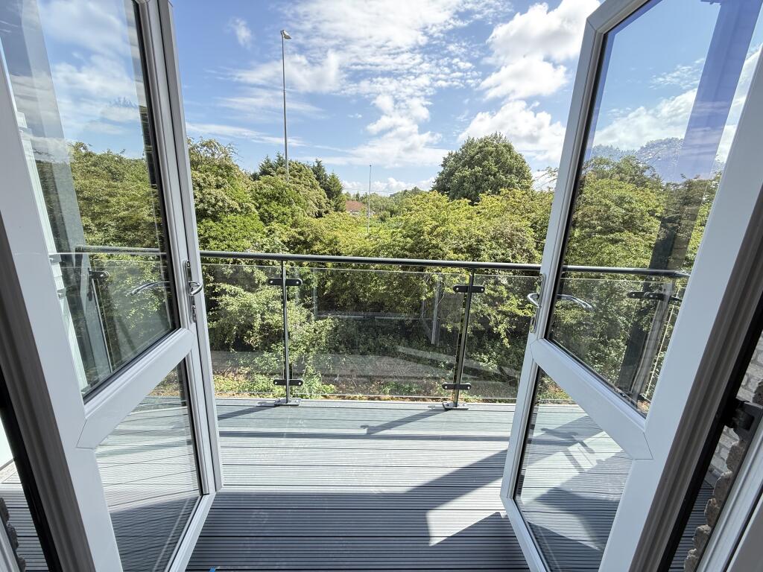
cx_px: 382
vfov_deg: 85.7
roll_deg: -2.9
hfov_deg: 102.1
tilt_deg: -15.0
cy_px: 286
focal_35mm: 14
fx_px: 309
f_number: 2.2
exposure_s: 1/238
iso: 64
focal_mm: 2.22
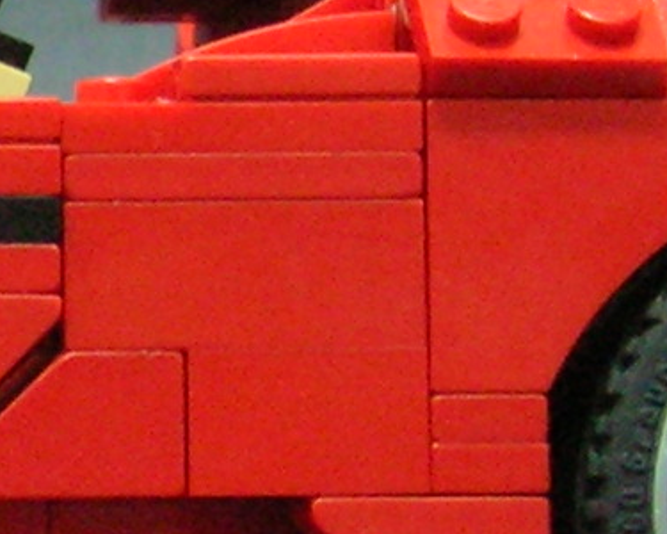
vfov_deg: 6.2
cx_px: -429
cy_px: 263
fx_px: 4935
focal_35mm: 250
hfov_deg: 7.6
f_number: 3.1
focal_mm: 7
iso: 200
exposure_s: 1/2.3
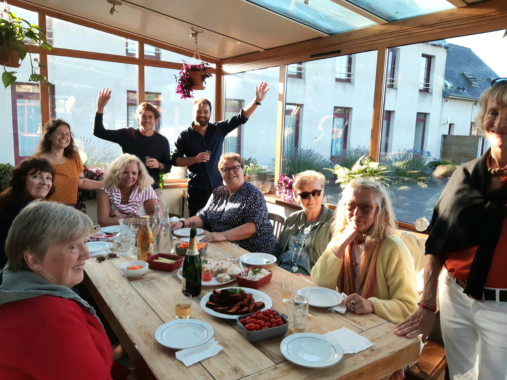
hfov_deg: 67.3
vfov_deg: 53.1
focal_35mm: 26
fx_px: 381
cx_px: 254
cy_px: 190
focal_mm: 3.92
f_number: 1.7
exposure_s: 1/270
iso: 80
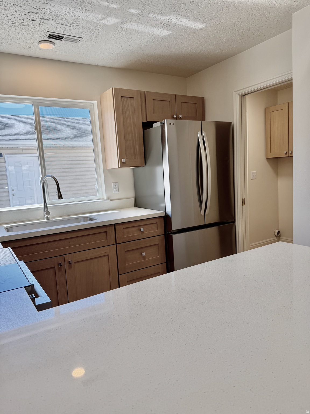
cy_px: 207
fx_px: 287
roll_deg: +2.2
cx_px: 155
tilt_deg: -6.0
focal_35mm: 24
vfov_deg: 71.6
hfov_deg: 56.8
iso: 100
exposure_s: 1/374
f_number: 1.78
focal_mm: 6.76
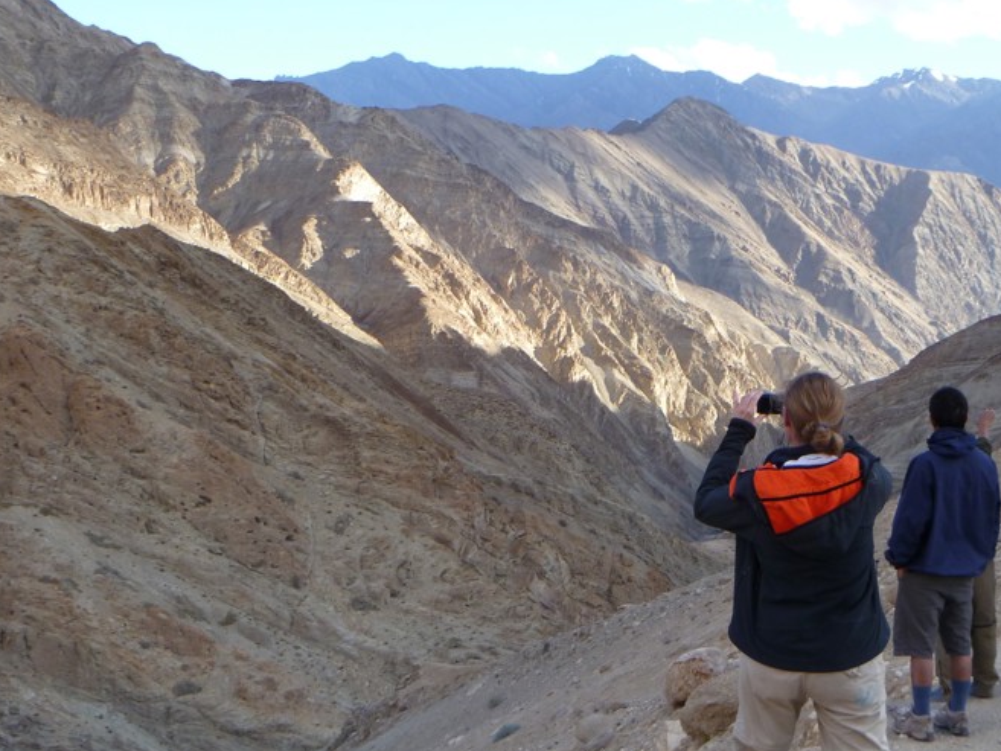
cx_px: 678
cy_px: 480
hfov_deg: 35.8
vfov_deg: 27.4
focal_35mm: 53
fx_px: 1533
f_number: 3.6
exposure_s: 1/125
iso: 80
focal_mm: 6.1
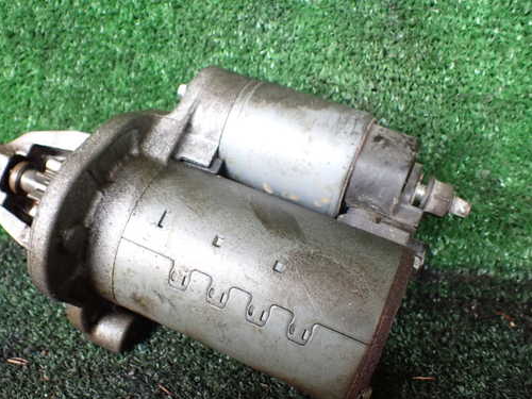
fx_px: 553
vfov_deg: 39.6
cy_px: 214
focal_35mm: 36
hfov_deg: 51.0
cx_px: 215
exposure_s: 1/125
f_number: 2.3
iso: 800
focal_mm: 5.4
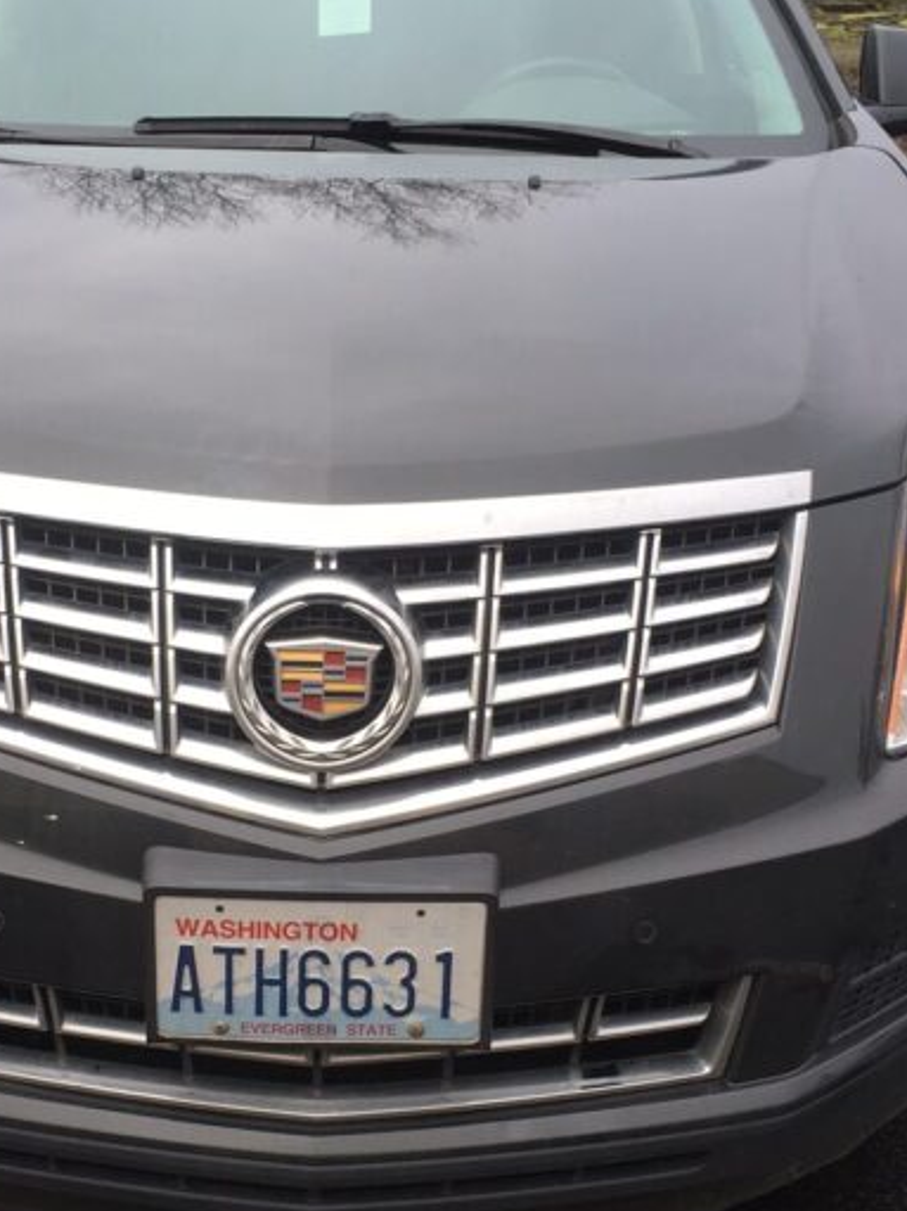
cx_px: 341
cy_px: 724
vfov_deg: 36.1
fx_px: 1852
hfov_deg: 27.4
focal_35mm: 53
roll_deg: -2.2
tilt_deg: -24.4
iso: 25
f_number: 2.2
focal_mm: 4.15
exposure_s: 1/60
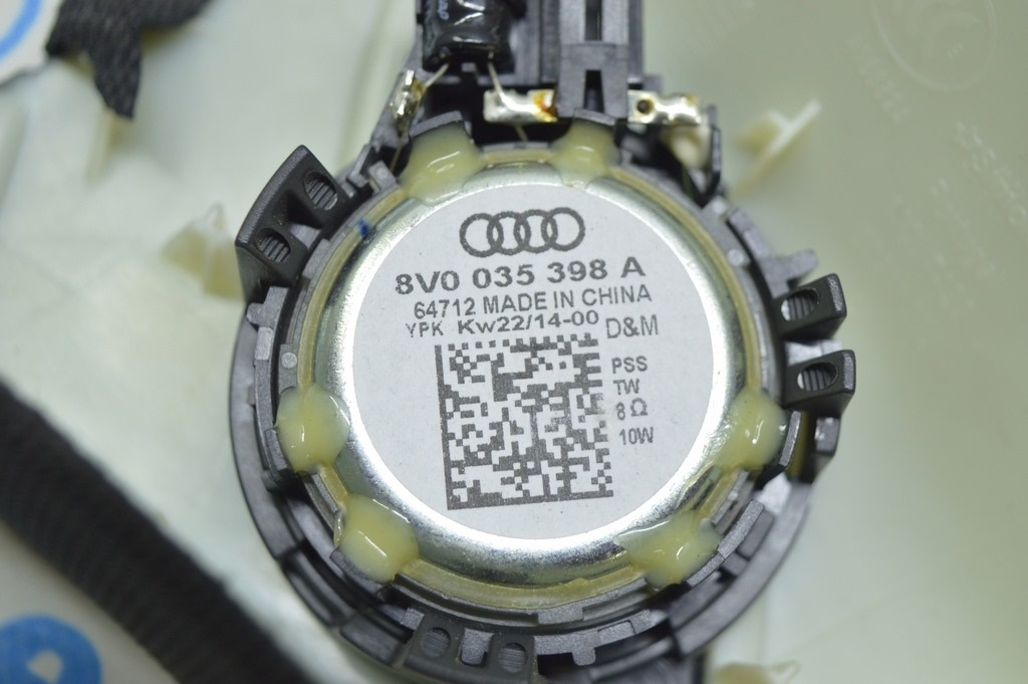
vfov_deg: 22.6
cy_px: 342
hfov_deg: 33.4
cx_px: 514
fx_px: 1712
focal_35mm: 60
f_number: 4.8
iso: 400
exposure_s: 1/40
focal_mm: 40
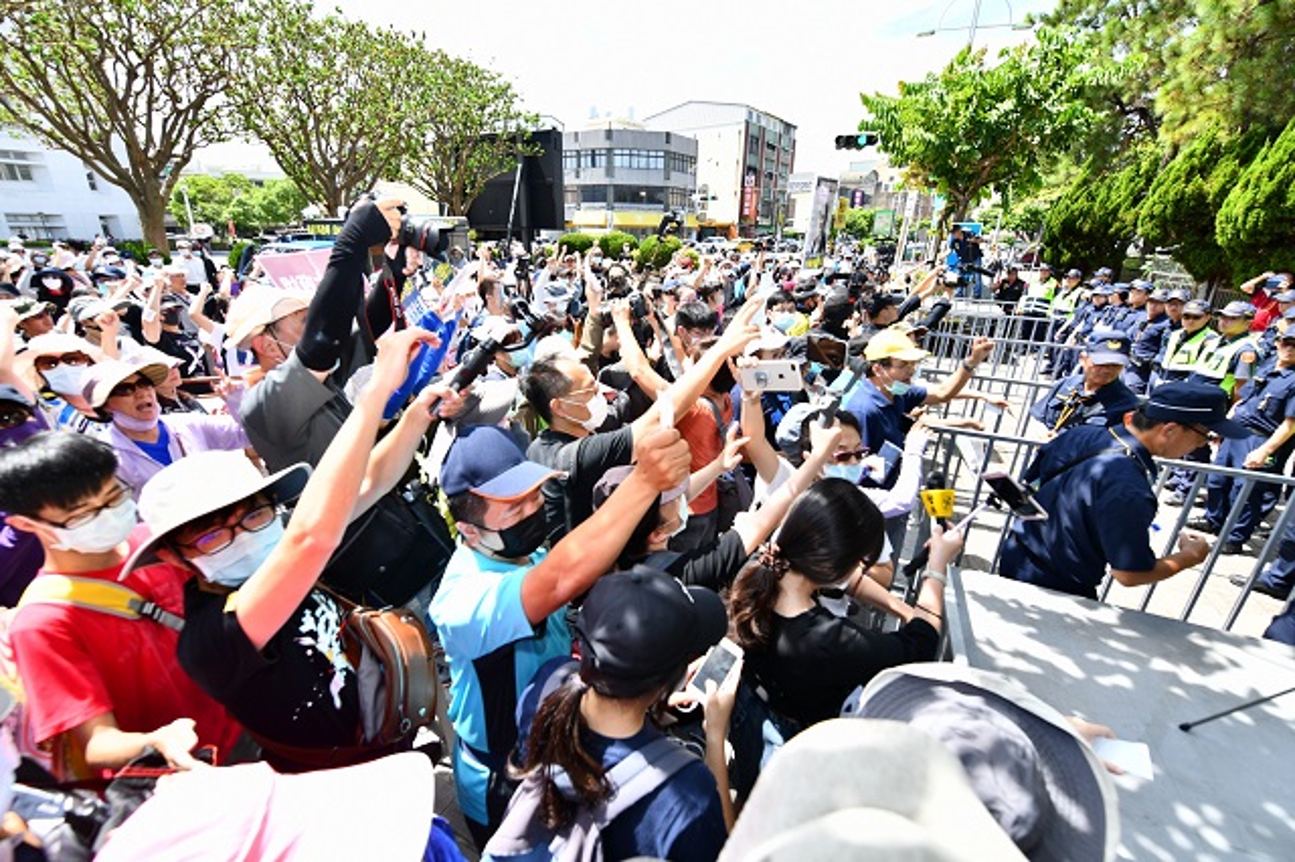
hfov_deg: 104.3
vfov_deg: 81.1
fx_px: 503
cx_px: 648
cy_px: 431
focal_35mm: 14
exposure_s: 1/250
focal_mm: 14
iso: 200
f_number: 6.3
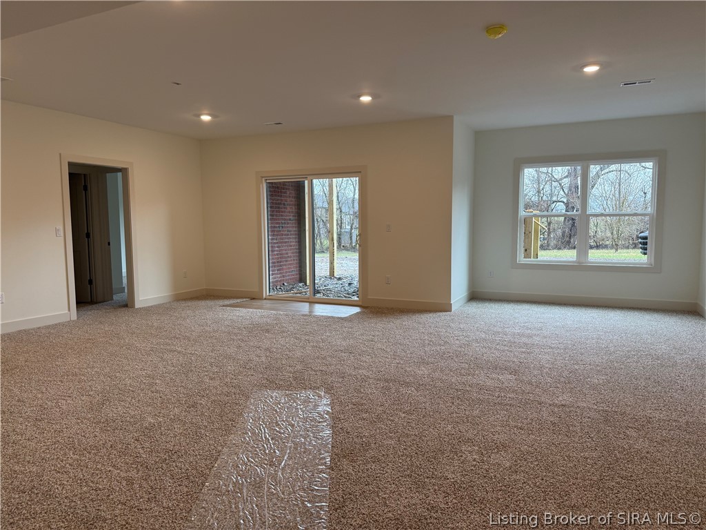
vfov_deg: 56.8
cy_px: 265
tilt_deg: -4.6
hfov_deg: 71.6
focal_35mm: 24
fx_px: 489
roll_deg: +0.4
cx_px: 353
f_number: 1.78
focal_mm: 6.76
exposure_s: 1/120
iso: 125
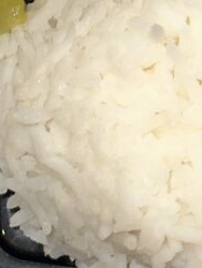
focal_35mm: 230
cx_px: 194
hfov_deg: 6.5
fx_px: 1786
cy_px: -182
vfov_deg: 8.3
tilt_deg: -71.6
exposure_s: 1/63
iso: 64
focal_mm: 6.86
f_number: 1.78
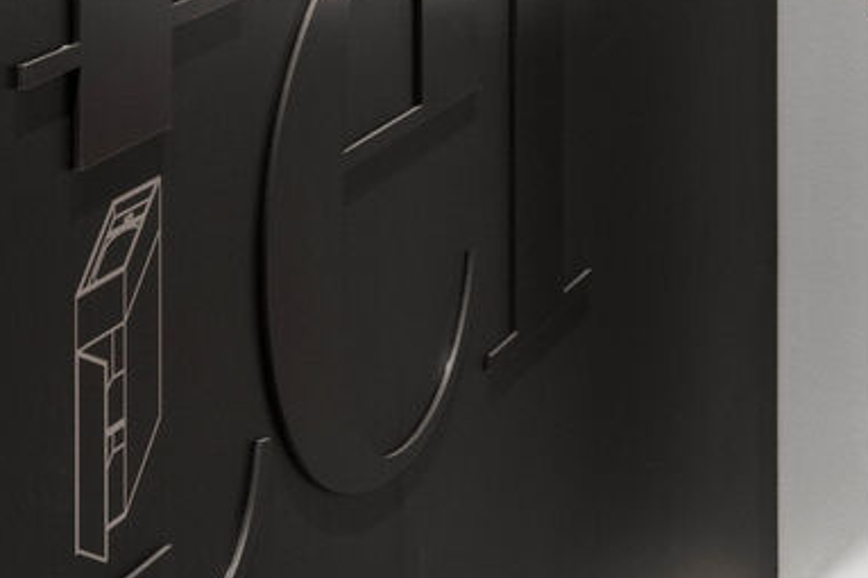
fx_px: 2868
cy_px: -451
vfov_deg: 10.8
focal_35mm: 119
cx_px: 1154
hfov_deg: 16.2
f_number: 14
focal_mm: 19
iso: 200
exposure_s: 1.3
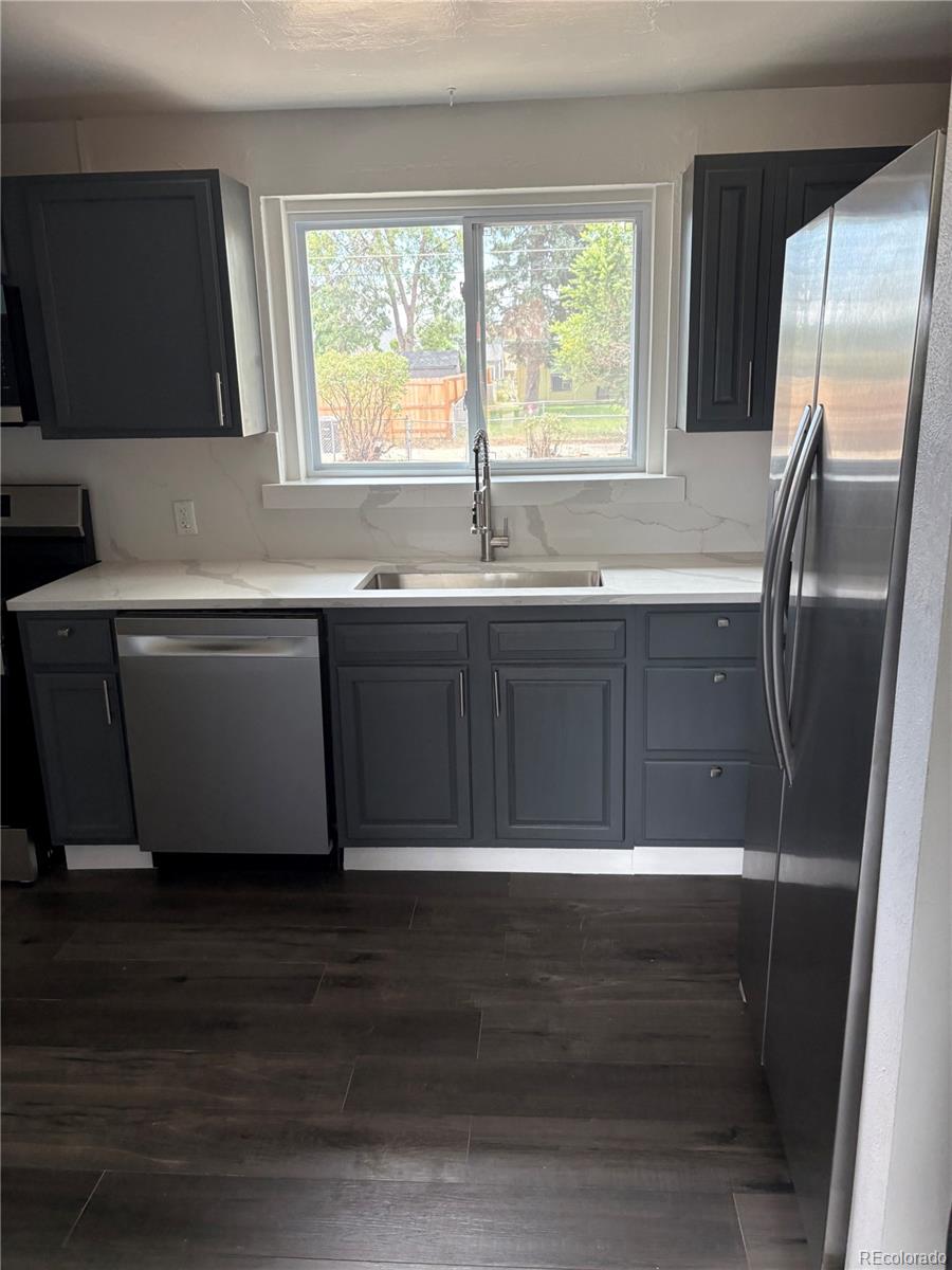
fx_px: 953
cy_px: 635
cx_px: 476
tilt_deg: -13.8
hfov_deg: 53.1
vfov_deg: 67.3
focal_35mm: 26
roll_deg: +1.2
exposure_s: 1/119
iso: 125
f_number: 1.6
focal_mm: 5.96
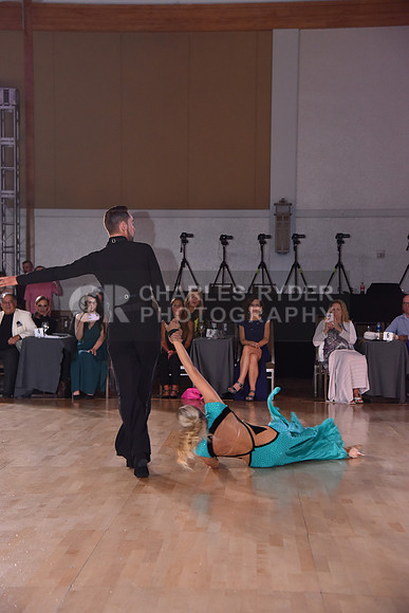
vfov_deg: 32.4
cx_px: 204
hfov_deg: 21.9
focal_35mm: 62
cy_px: 306
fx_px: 1056
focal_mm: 62
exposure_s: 1/250
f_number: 5
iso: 2000
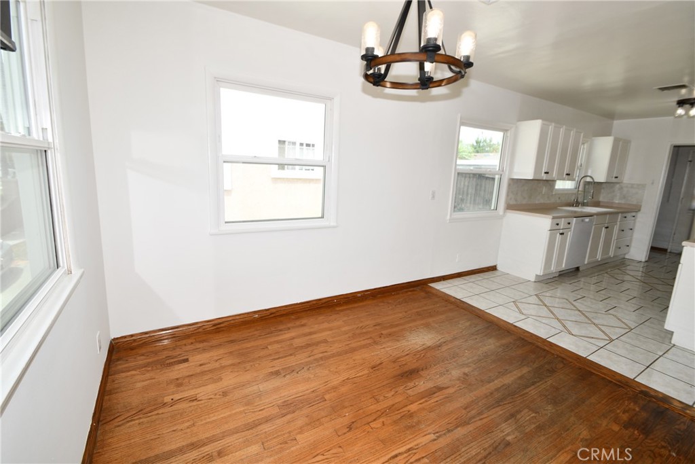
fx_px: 290
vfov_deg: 77.3
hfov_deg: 100.4
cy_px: 232
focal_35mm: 15
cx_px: 348
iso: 180
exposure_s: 1/125
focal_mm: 10
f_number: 5.6
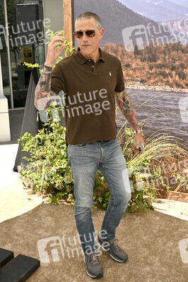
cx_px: 94
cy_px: 141
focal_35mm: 41
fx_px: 322
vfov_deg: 47.4
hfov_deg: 32.6
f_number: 8
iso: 200
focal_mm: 41
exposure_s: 1/320
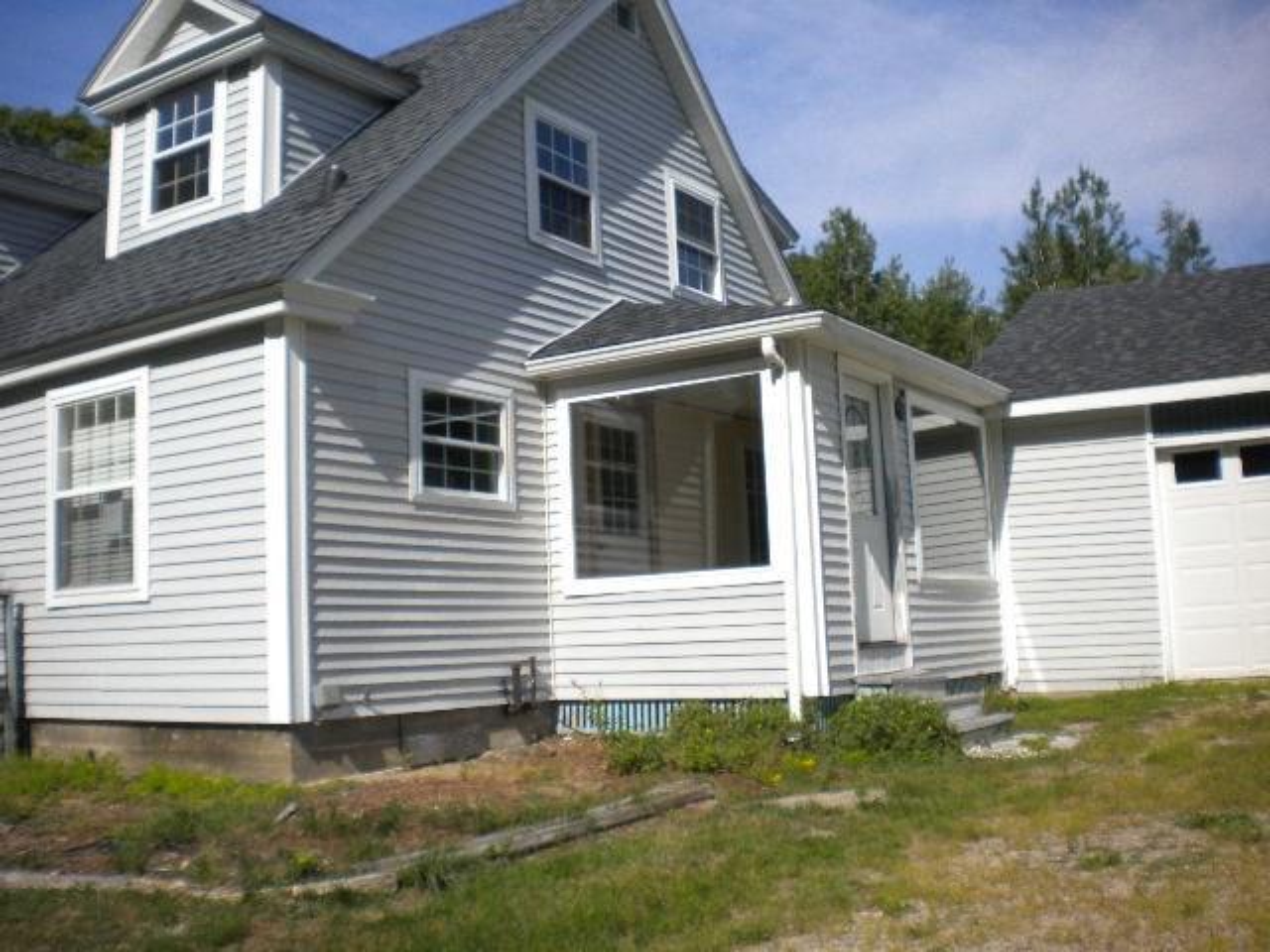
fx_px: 1284
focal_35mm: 35
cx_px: 635
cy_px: 476
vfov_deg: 40.7
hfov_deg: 52.6
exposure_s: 1/1000
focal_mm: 6.3
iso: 80
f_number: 4.6
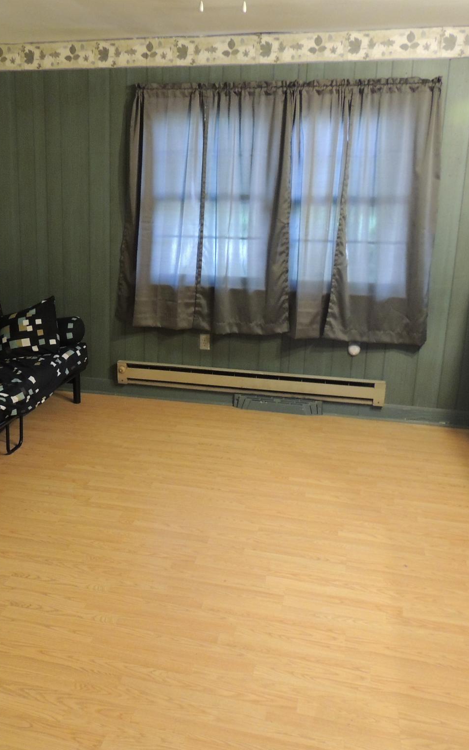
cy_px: 375
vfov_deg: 56.7
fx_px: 695
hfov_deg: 36.7
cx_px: 142
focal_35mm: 34
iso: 500
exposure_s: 1/8
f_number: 3
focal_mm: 4.3
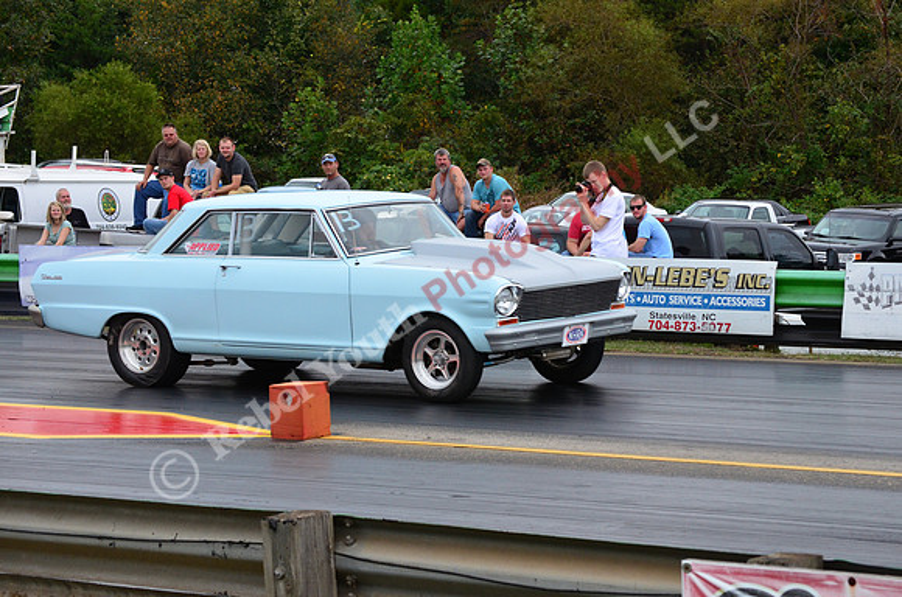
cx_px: 451
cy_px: 298
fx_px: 2700
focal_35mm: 108
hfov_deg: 19.0
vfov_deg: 12.6
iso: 1000
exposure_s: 1/1000
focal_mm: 72
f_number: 8
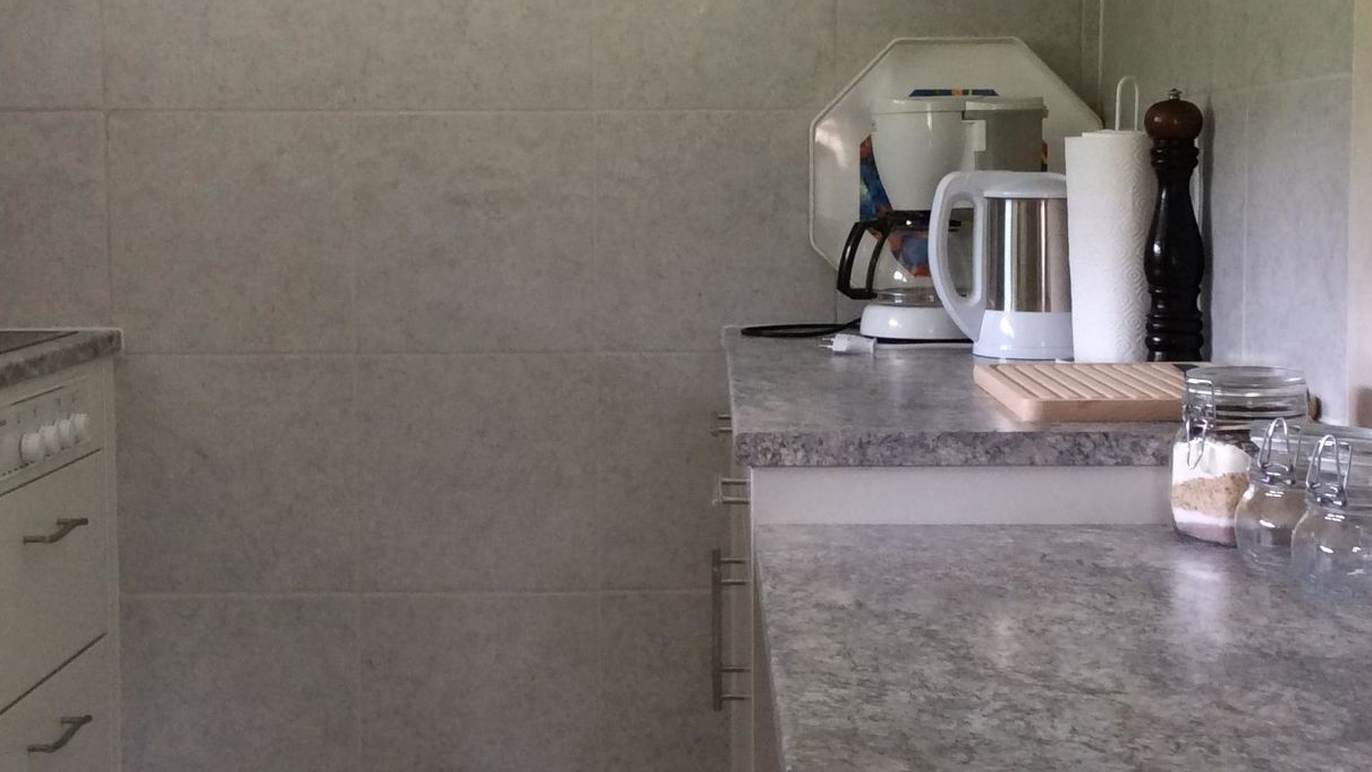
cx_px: 697
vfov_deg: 20.4
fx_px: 2147
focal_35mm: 59
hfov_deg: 35.4
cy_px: 302
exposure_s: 1/25
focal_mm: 3.3
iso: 80
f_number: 2.4
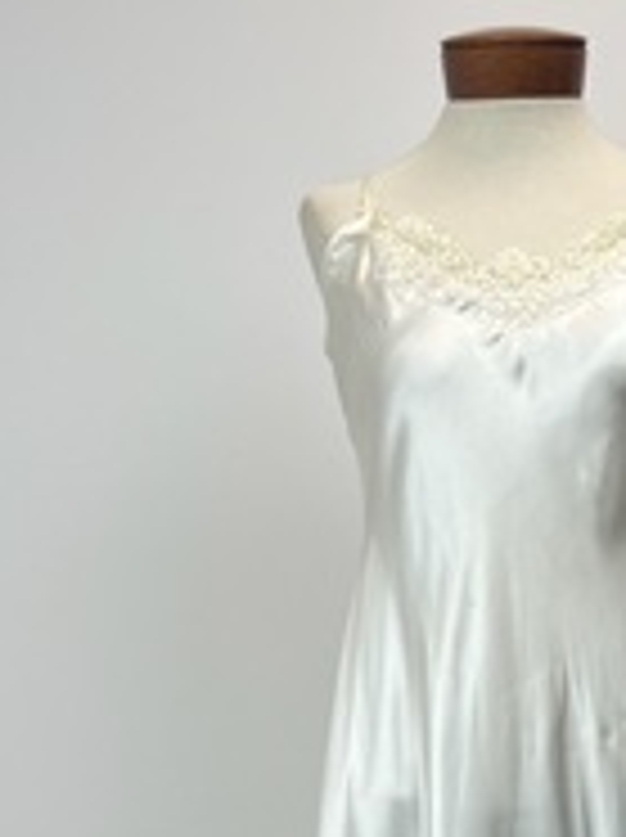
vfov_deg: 31.0
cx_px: 527
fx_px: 1353
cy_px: 896
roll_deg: +1.0
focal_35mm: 56
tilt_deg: -5.2
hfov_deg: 25.5
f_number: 1.6
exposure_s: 1/221
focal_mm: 5.1
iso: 50
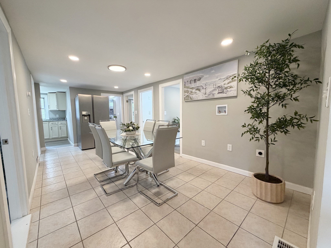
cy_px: 124
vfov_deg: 85.7
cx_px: 166
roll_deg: +1.3
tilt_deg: -4.2
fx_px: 134
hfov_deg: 102.1
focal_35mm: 14
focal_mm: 2.22
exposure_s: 1/120
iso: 250
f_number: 2.2
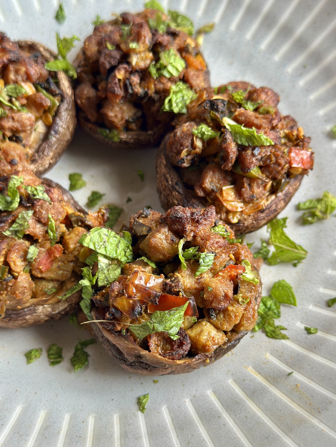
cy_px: 224
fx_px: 621
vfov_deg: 39.7
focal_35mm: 48
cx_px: 168
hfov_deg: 30.3
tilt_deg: -63.1
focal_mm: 6.86
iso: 125
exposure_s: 1/172
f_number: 1.78
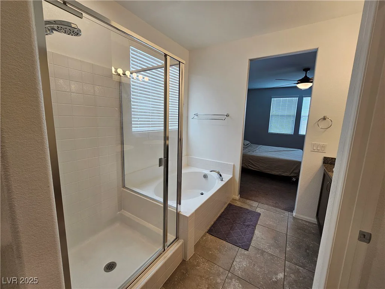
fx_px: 145
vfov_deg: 89.9
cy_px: 144
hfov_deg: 106.2
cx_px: 192
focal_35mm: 13
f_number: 2.2
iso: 50
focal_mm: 2.2
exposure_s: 1/60
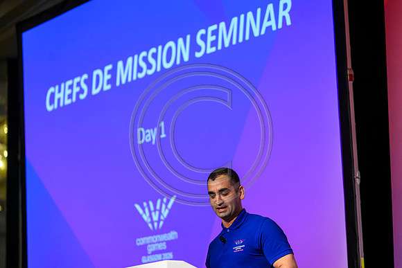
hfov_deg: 16.4
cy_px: 134
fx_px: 1396
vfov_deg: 11.0
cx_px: 201
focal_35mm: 125
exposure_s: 1/640
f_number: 2.8
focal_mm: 125
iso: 3200
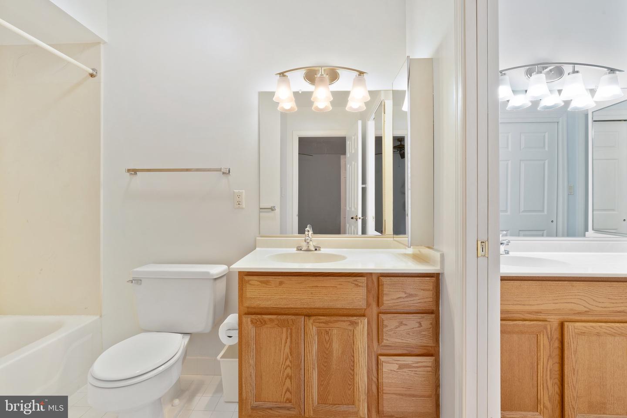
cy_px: 209
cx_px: 314
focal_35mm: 17
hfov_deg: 93.3
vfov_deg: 70.5
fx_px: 296
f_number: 13
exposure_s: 2
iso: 500
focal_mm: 17
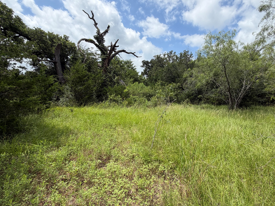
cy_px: 104
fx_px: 135
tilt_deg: -4.8
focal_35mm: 17
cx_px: 153
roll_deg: -3.0
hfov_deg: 90.7
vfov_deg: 74.7
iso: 20
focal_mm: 2.22
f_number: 2.2
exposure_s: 1/830
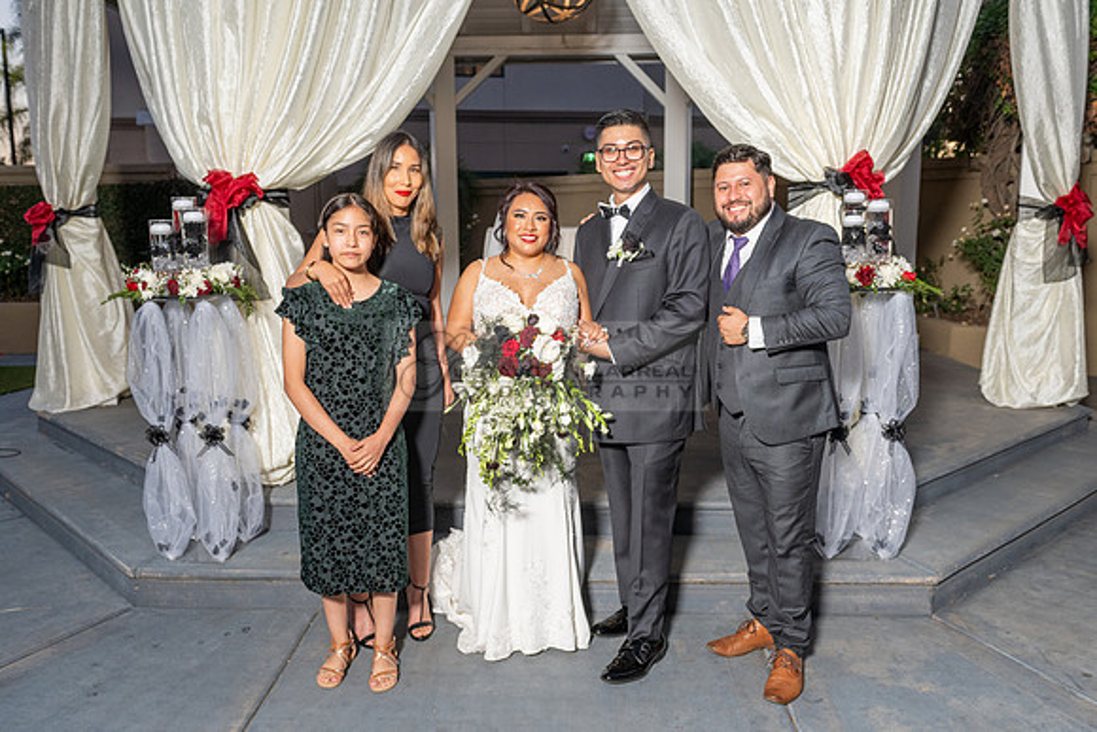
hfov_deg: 59.7
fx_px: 955
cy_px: 362
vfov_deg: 41.9
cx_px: 531
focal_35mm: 31
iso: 640
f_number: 4.5
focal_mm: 29
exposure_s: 1/200
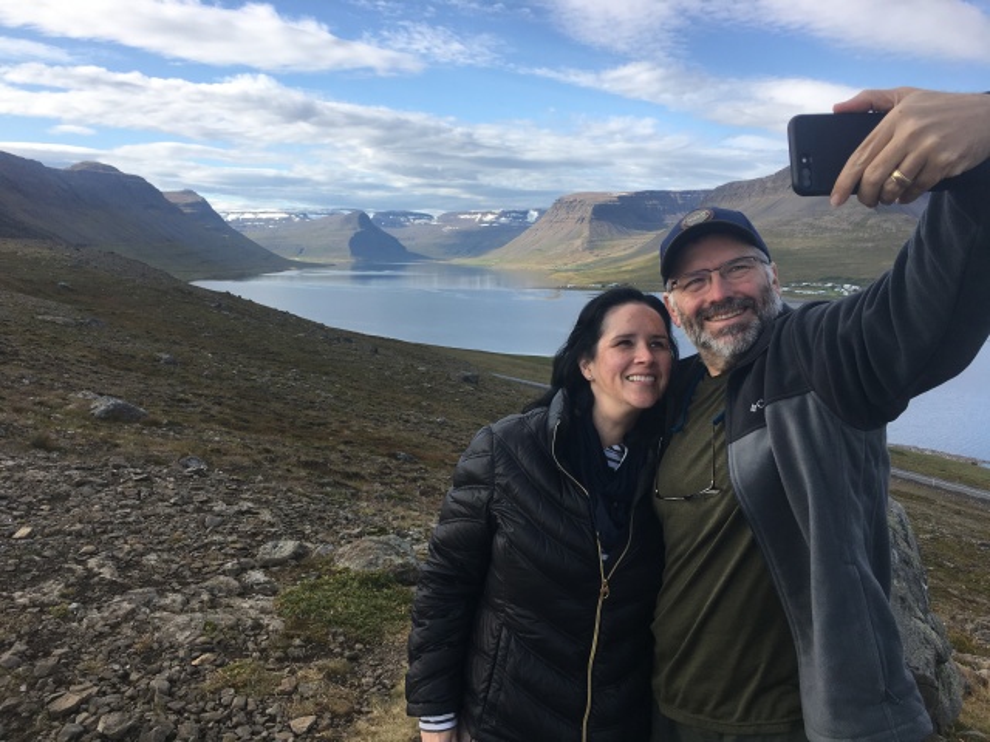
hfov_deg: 61.7
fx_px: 829
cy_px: 371
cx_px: 495
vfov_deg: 48.2
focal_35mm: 29
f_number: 2.2
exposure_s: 1/1012
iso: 25
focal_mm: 4.15
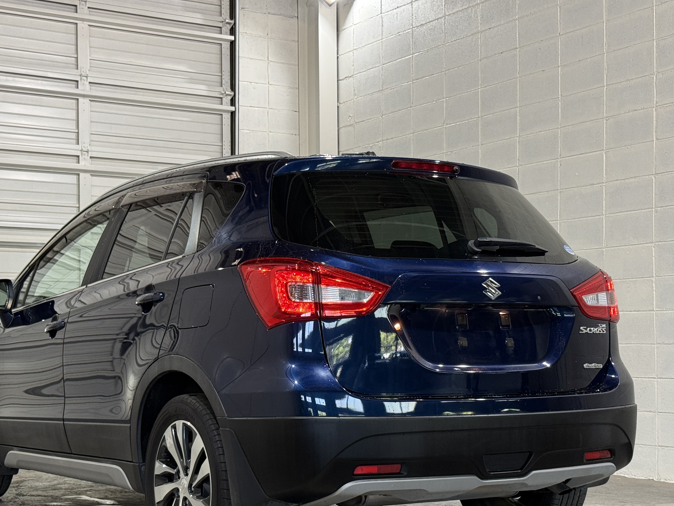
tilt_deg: +1.4
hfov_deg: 31.2
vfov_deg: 23.6
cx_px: 288
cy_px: 317
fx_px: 1207
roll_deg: -0.3
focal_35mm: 62
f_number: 1.78
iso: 125
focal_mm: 6.76
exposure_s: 1/60
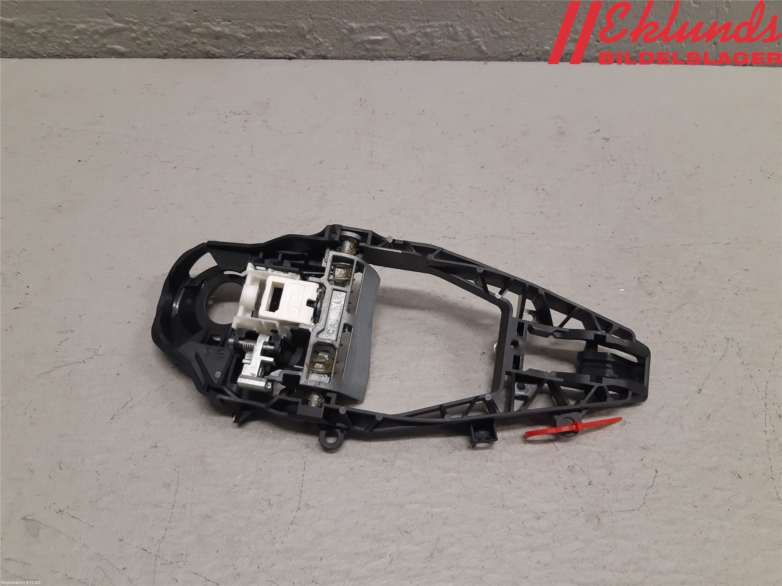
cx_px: 391
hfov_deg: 67.3
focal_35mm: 26
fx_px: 587
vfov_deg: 53.1
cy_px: 293
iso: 125
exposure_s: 1/50
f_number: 1.7
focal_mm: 3.93
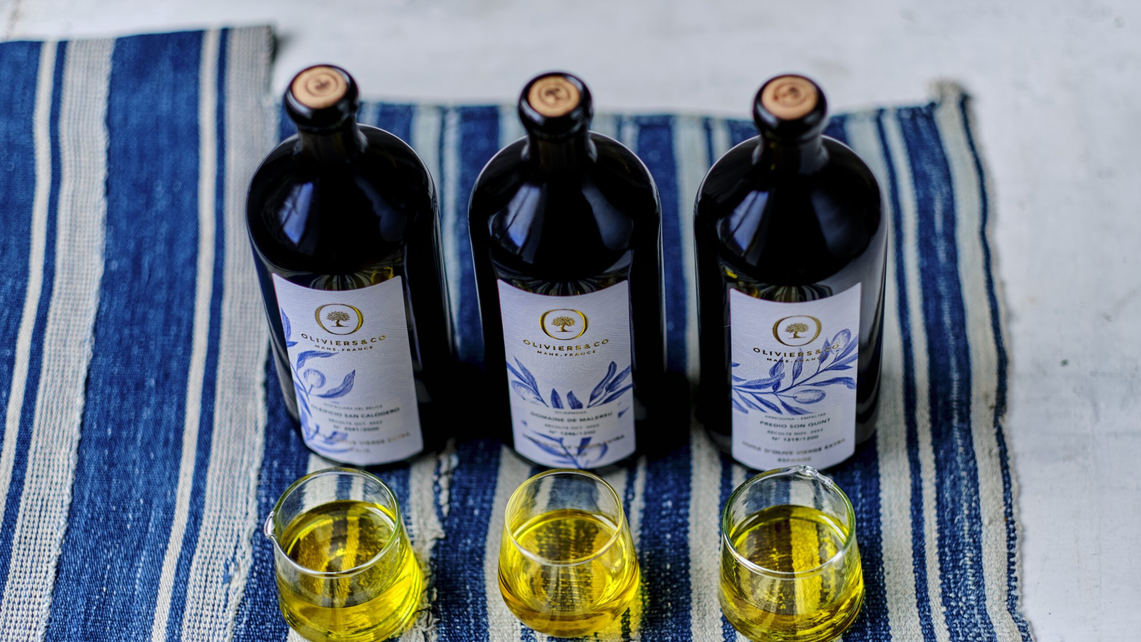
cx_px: 573
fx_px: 2693
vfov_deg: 13.6
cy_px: 379
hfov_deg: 23.9
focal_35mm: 89
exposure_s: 1/500
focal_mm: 56
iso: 400
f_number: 1.6
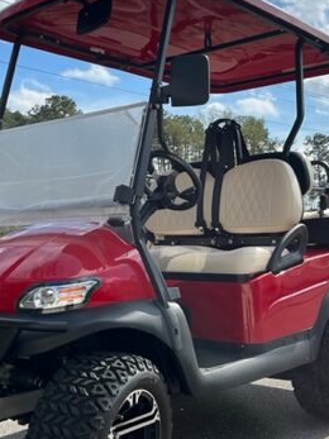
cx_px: 161
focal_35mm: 48
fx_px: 609
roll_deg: +1.8
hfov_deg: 30.2
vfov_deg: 39.7
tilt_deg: -1.8
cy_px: 226
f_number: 1.6
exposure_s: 1/3876
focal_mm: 5.1
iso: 50
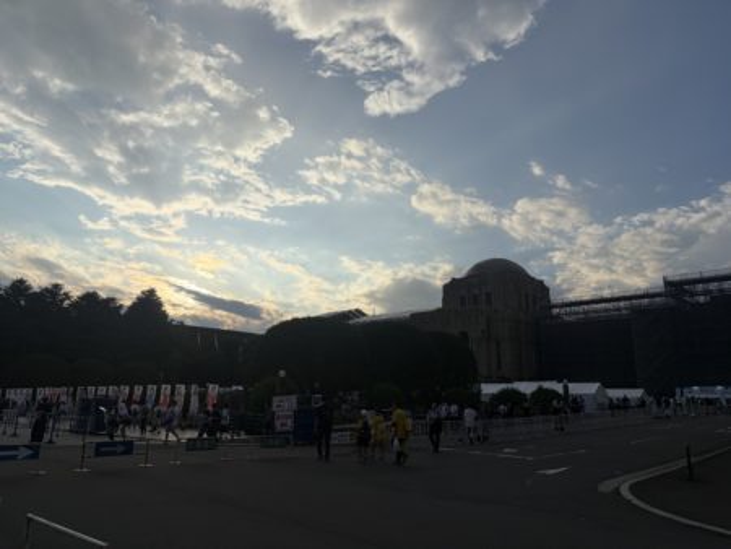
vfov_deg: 53.1
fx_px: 549
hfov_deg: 67.3
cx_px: 366
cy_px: 274
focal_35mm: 26
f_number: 1.6
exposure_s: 1/10101
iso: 50
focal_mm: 5.96
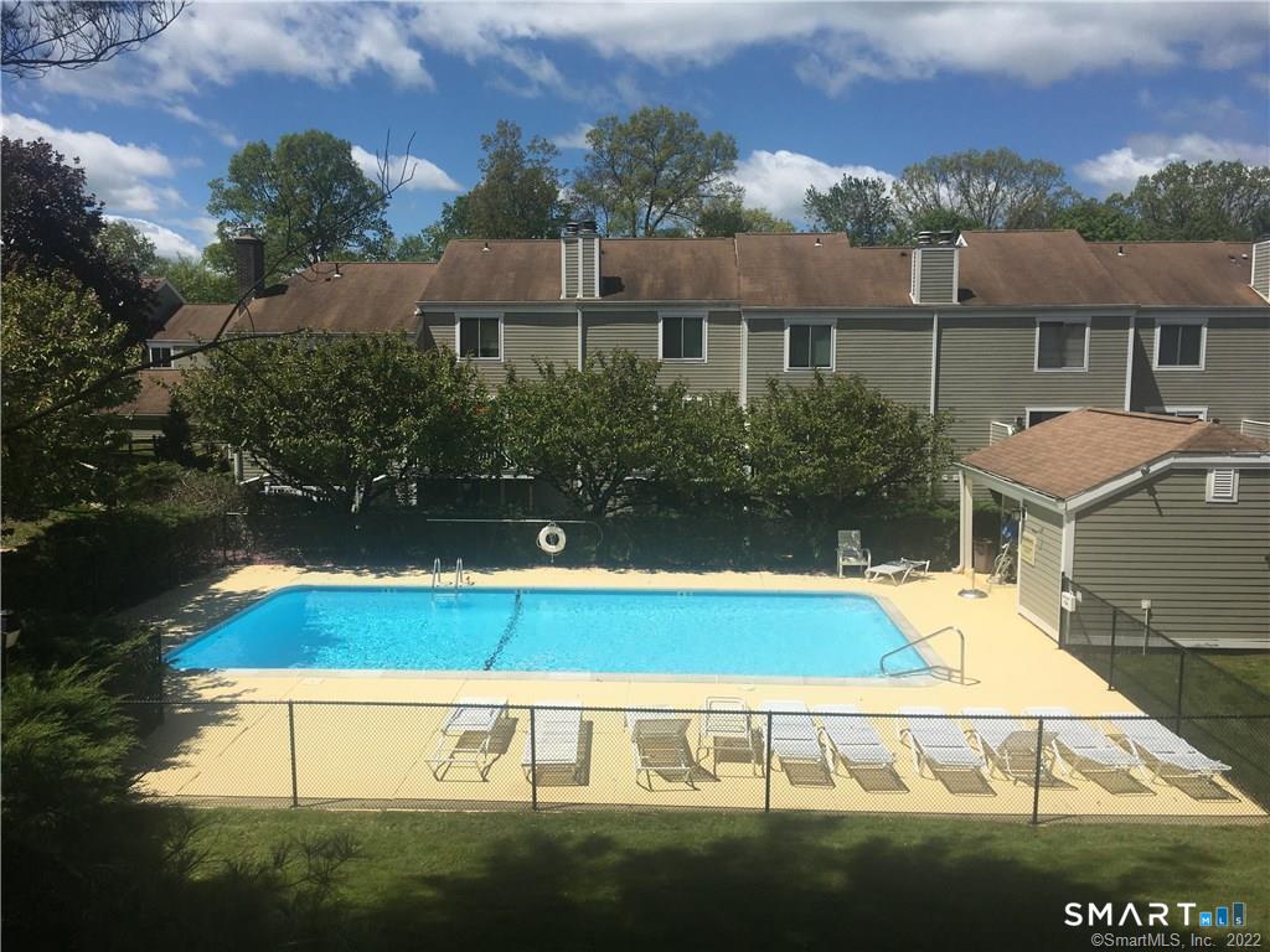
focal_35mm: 29
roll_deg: +0.1
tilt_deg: -6.9
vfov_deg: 48.2
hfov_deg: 61.7
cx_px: 635
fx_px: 1064
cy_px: 476
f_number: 2.2
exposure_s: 1/3663
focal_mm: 4.15
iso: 25
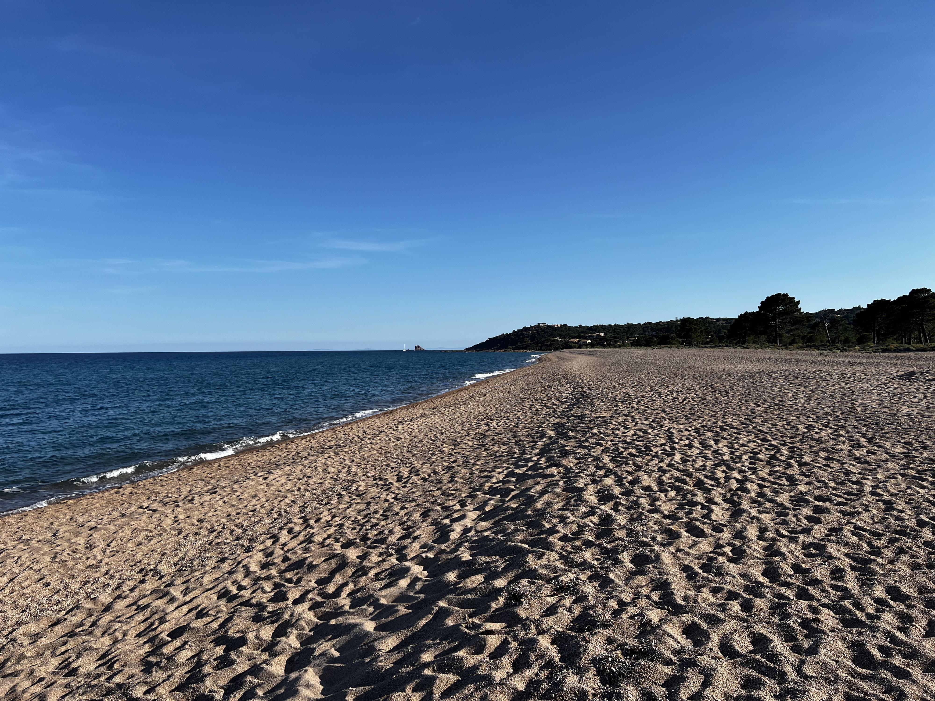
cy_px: 350
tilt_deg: +0.5
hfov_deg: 67.3
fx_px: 702
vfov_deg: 53.1
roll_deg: +0.9
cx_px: 468
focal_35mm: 26
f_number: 1.5
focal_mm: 5.7
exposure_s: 1/4630
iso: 50
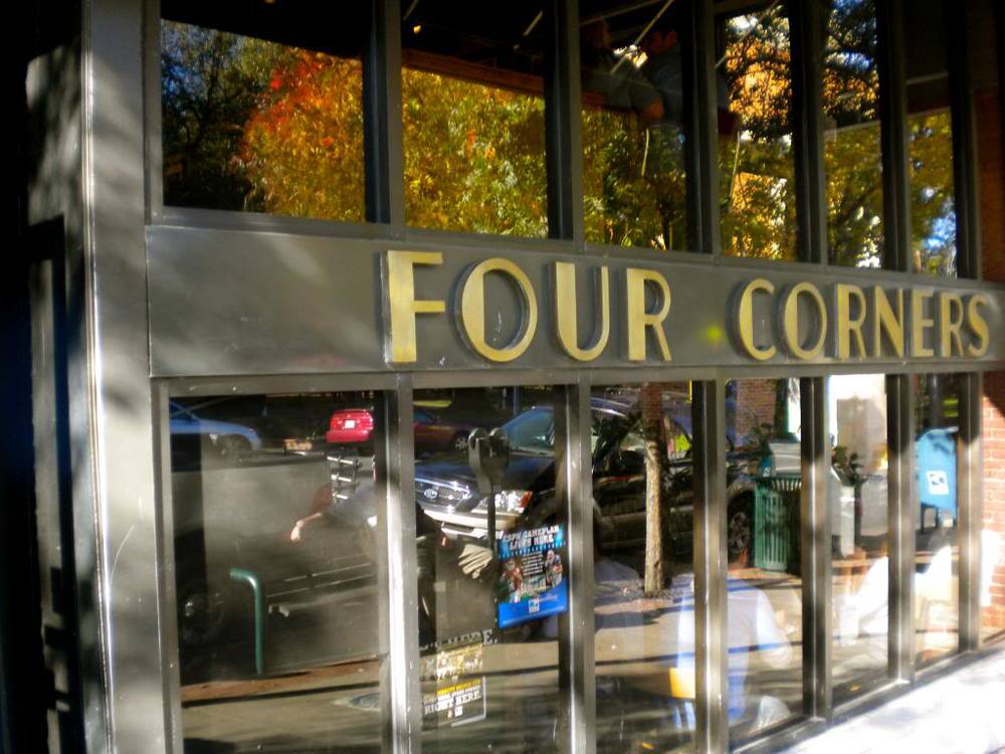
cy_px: 377
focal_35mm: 35
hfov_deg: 52.6
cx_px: 502
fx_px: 1016
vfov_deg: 40.7
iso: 80
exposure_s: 1/51.1
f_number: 3.1
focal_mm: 6.3
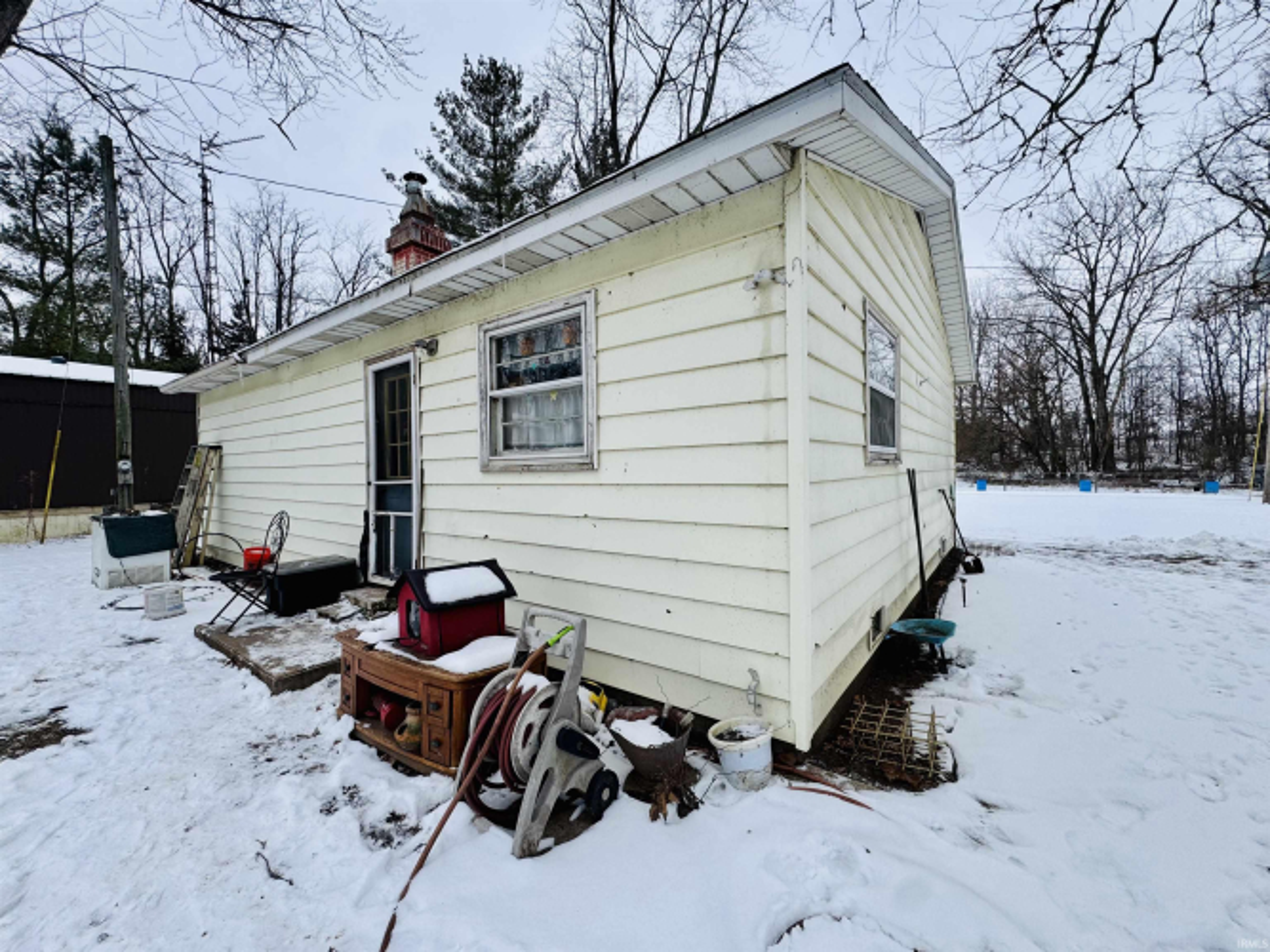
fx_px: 514
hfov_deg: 102.1
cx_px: 635
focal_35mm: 14
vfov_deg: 85.7
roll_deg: +1.0
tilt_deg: -1.7
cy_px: 476
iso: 40
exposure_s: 1/868
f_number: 2.2
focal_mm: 2.22
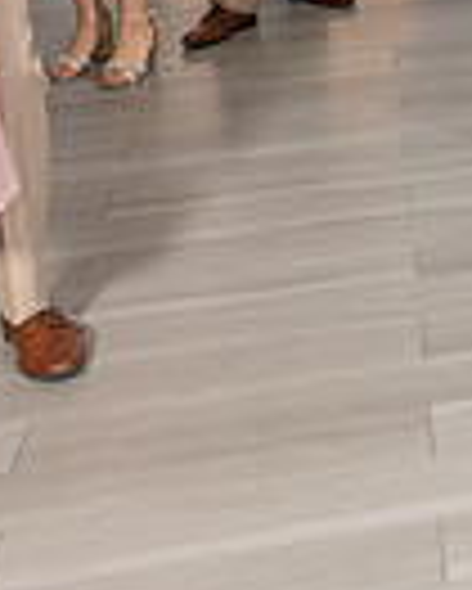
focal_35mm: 107
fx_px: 1866
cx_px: 928
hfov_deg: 12.7
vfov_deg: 16.6
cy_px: -243
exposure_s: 1/160
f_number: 4.5
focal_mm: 24
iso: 500
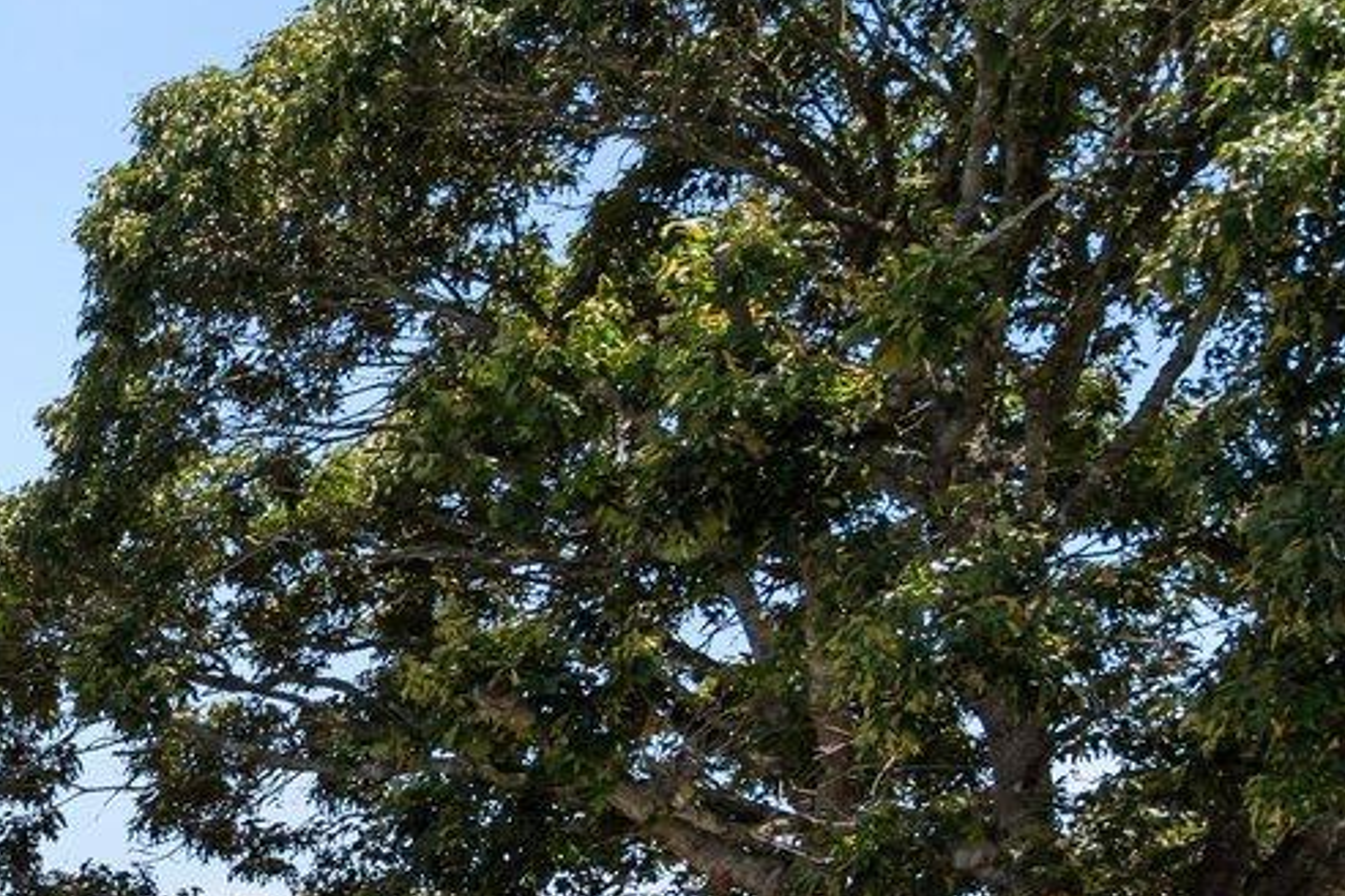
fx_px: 2802
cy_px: 1411
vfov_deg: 16.3
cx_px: -1452
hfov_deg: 17.6
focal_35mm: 75
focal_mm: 18
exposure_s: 1/2000
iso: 160
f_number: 4
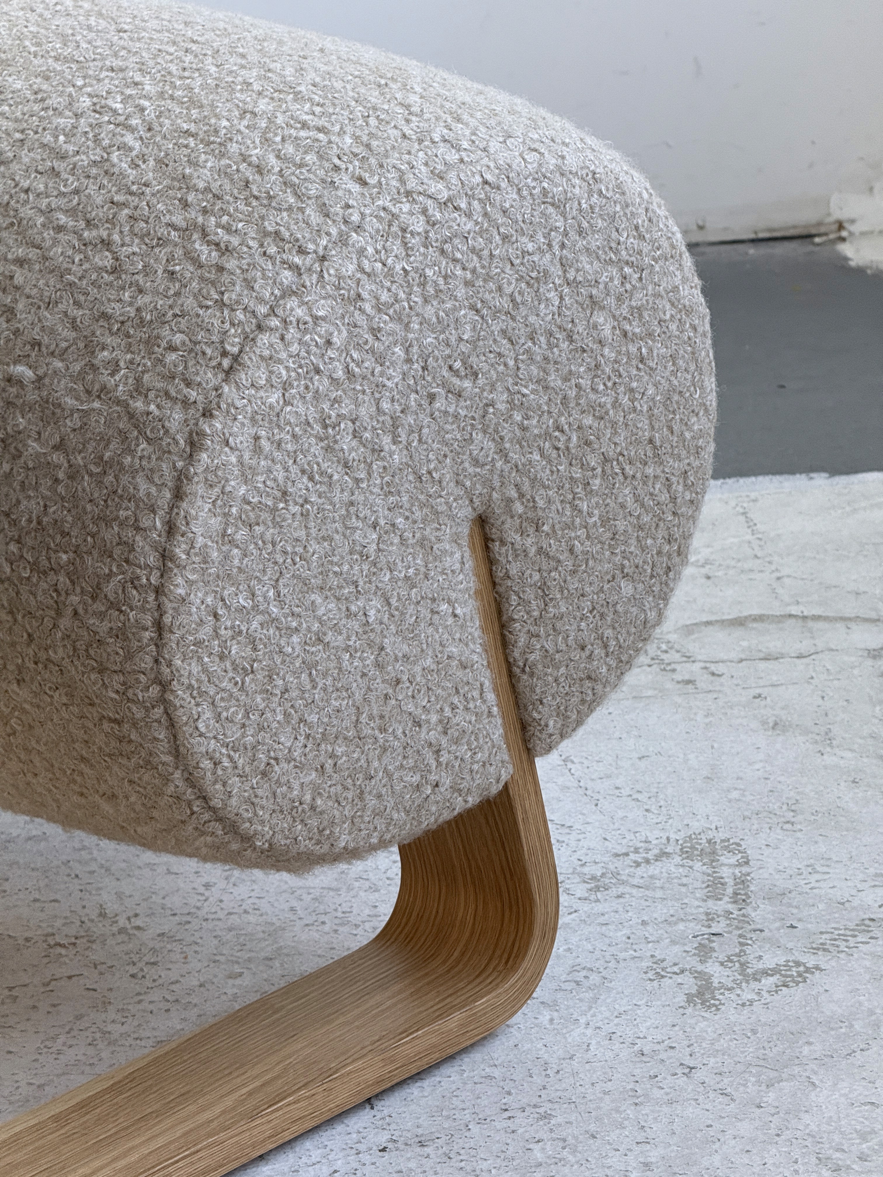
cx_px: 442
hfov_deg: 12.3
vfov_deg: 16.4
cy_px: 588
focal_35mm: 120
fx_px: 4081
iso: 125
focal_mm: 15.66
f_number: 2.8
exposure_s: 1/120
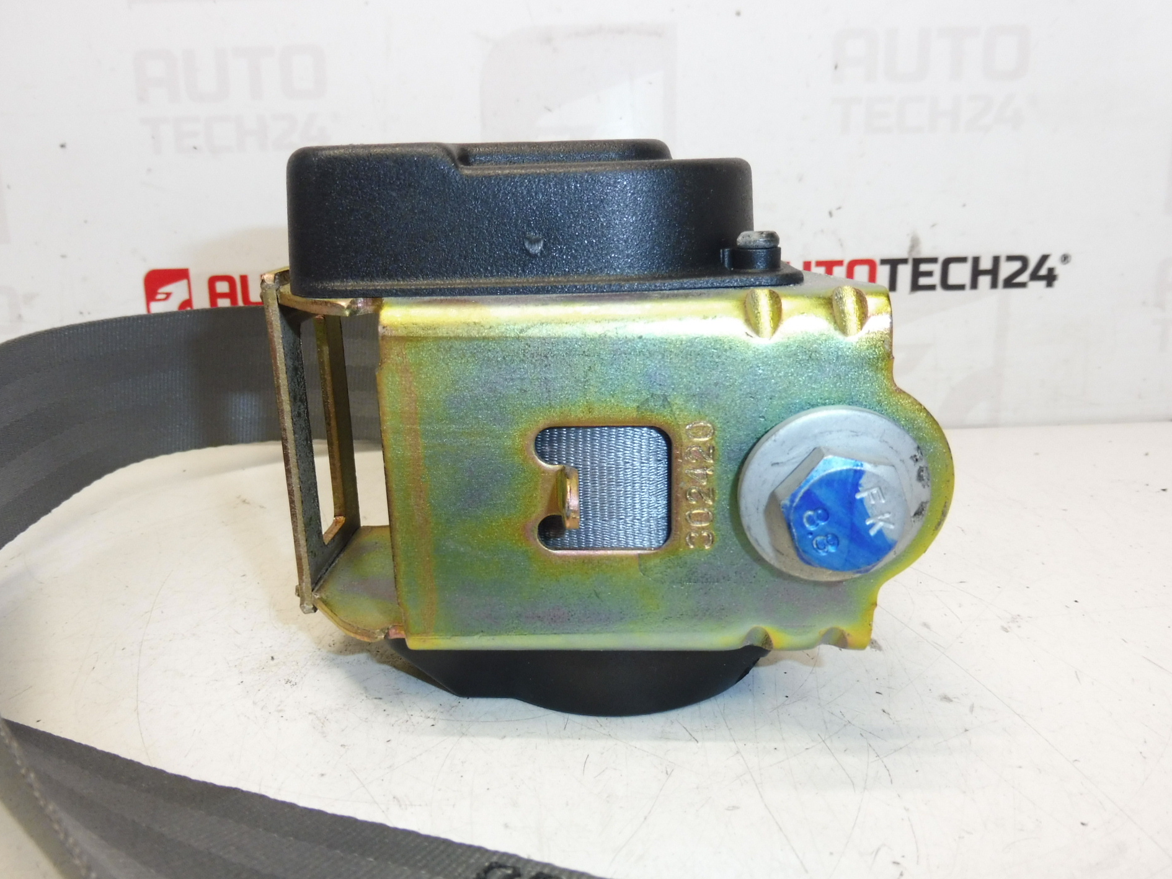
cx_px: 543
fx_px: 880
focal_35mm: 26
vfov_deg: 53.1
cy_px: 449
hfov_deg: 67.2
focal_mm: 4.3
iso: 200
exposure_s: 1/60
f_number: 3.5
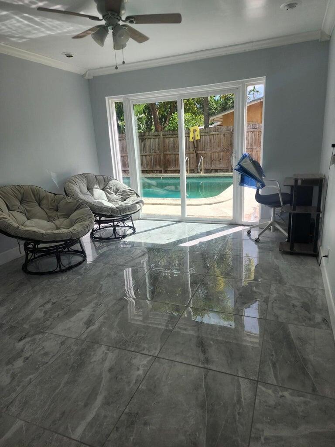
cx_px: 168
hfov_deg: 58.9
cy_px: 224
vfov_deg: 73.9
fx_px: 297
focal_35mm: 23
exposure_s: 1/470
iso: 12
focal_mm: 6.4
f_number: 1.8
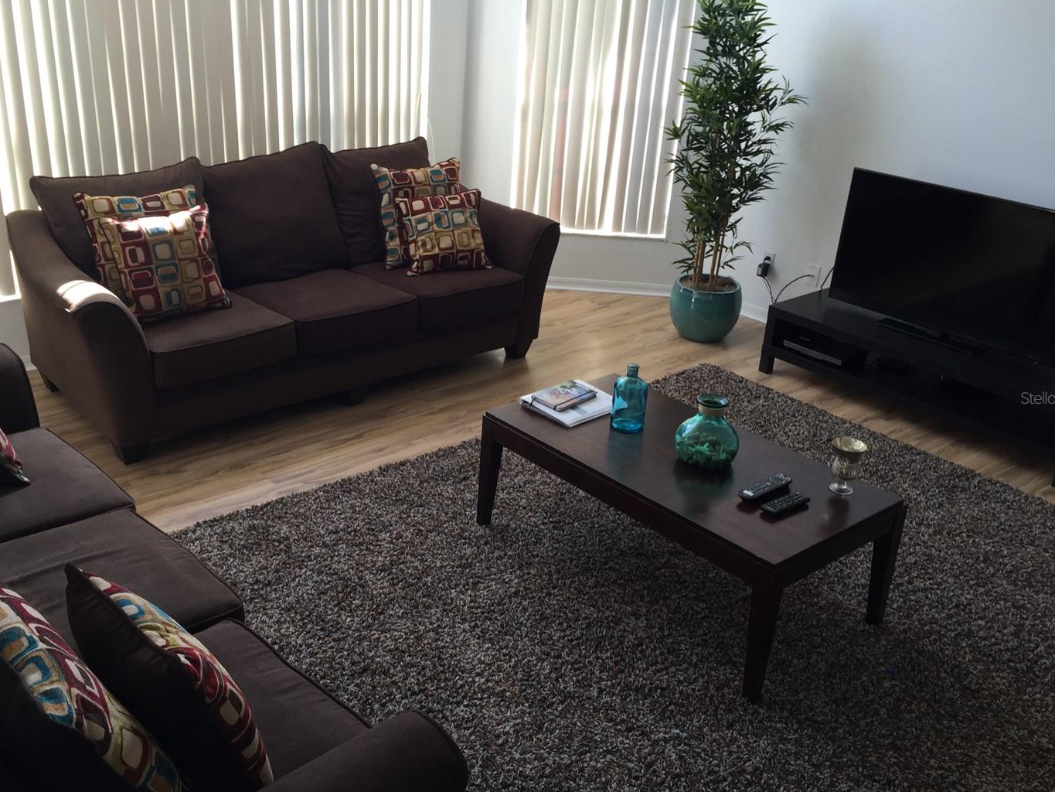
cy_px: 398
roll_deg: -3.0
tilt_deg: -22.8
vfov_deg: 41.8
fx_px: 1036
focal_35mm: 34
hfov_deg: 53.9
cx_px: 475
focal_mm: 4.15
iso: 32
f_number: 2.2
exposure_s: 1/40
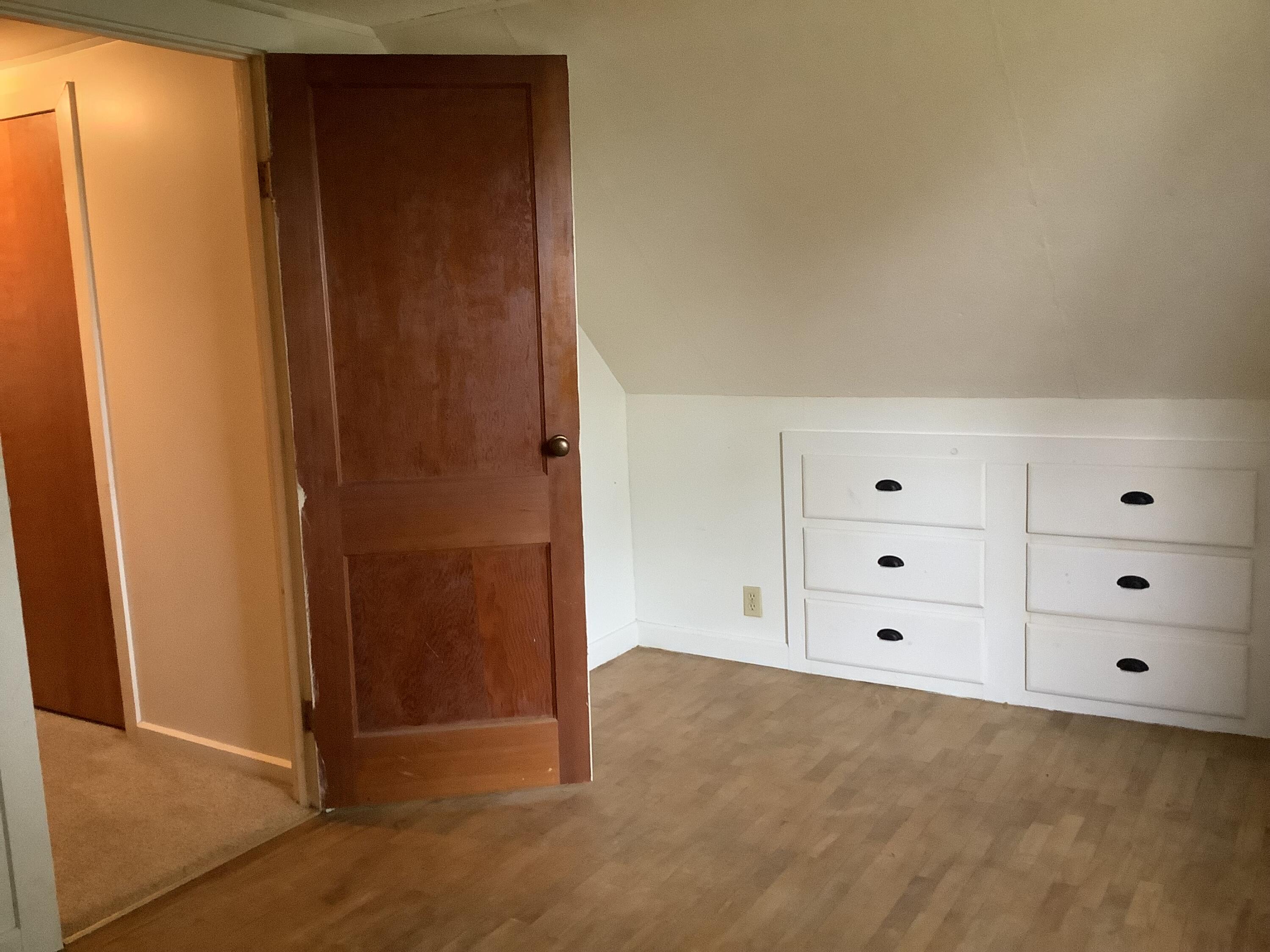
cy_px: 476
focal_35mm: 31
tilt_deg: -9.8
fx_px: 1137
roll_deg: +1.6
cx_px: 635
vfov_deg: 45.4
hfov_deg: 58.4
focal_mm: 3.3
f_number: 2.4
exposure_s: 1/30
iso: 400
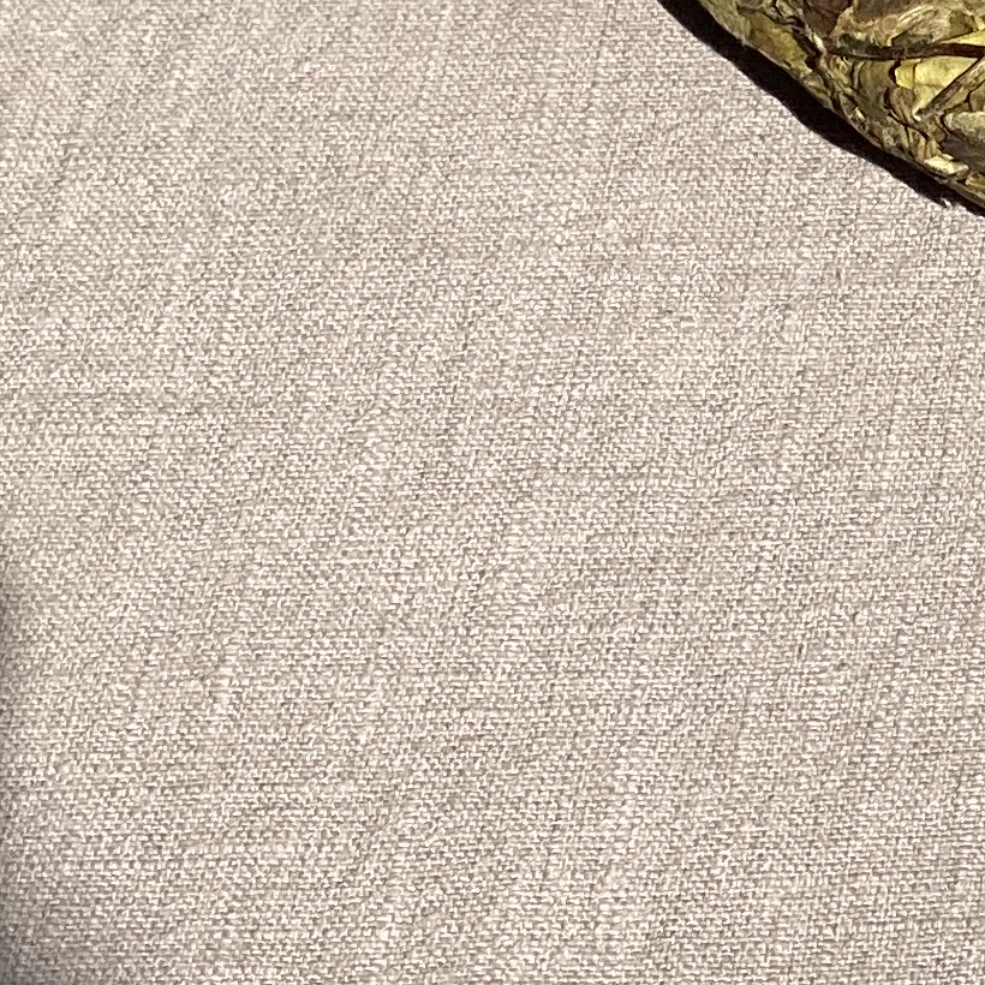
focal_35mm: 226
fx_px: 7276
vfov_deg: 7.7
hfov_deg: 7.2
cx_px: 2416
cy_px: 41
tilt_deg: -47.1
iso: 20
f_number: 2
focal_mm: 6
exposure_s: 1/436
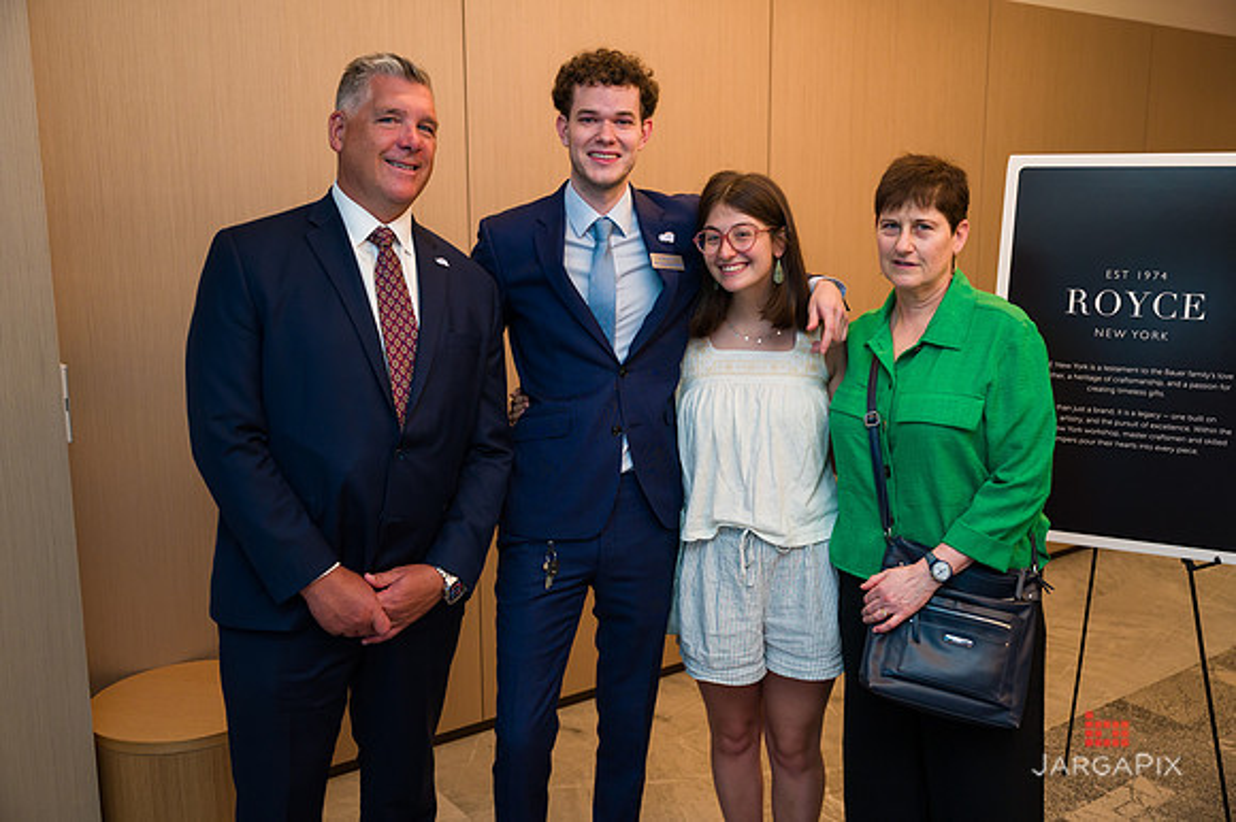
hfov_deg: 57.1
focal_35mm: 33
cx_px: 618
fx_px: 1137
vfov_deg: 39.8
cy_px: 411
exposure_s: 1/200
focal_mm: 33
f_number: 3.2
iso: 640
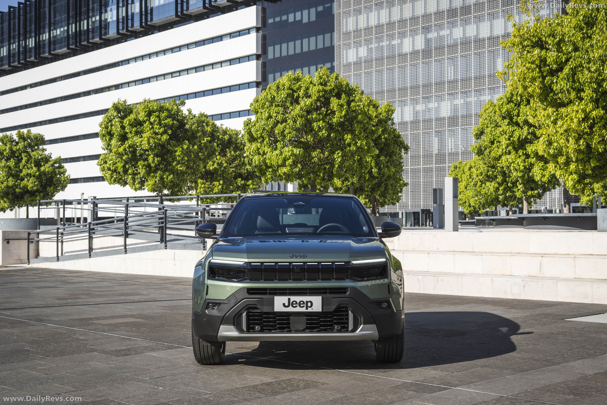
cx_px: 304
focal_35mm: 48
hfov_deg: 41.1
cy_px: 202
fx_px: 809
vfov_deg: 28.1
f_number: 8
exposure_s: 1/250
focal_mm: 48
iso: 64
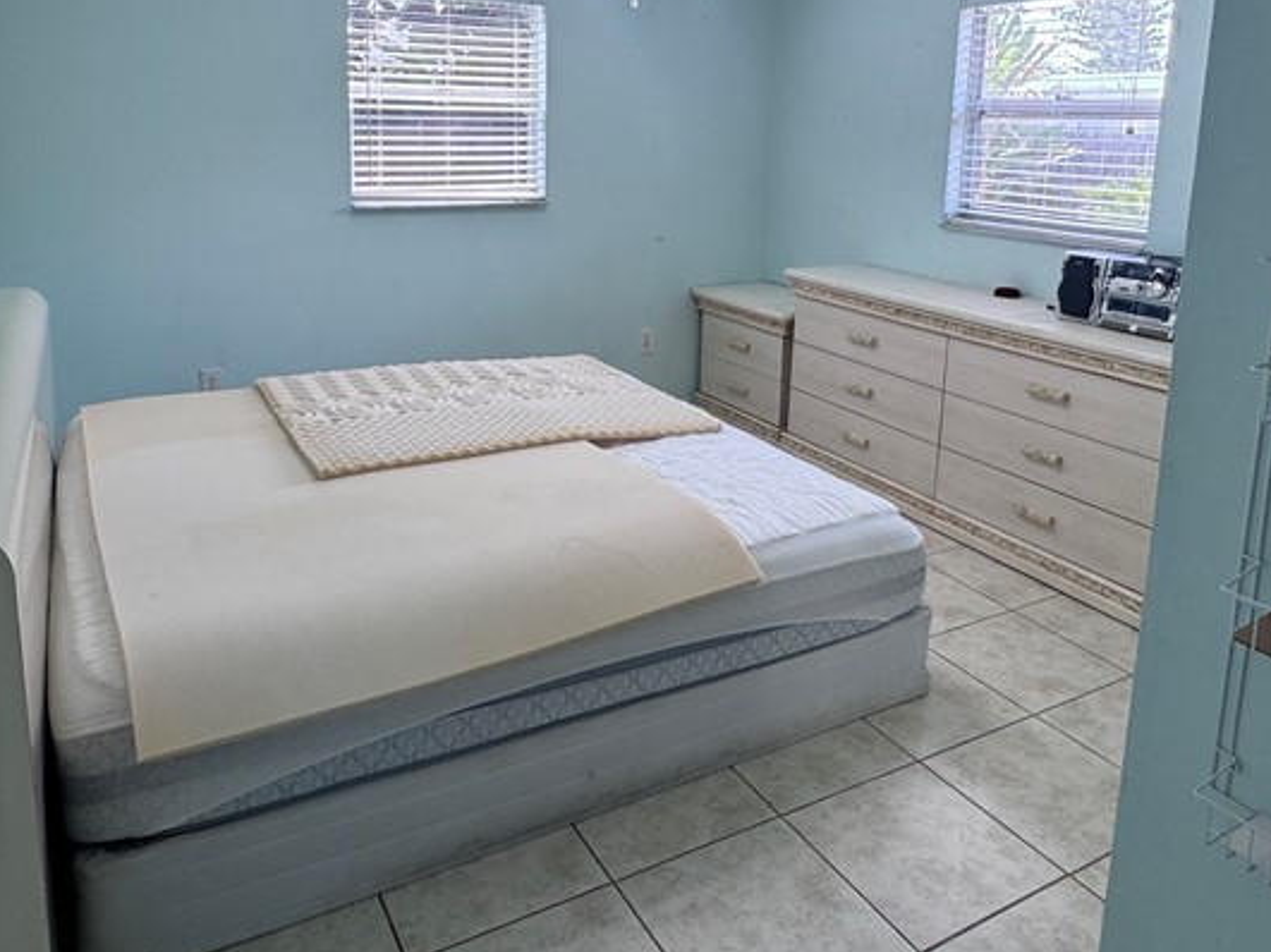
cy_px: 287
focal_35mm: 27
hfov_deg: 65.3
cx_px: 641
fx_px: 991
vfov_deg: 50.0
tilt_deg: -9.7
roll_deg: -2.2
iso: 50
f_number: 2.2
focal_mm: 2.22
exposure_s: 1/120
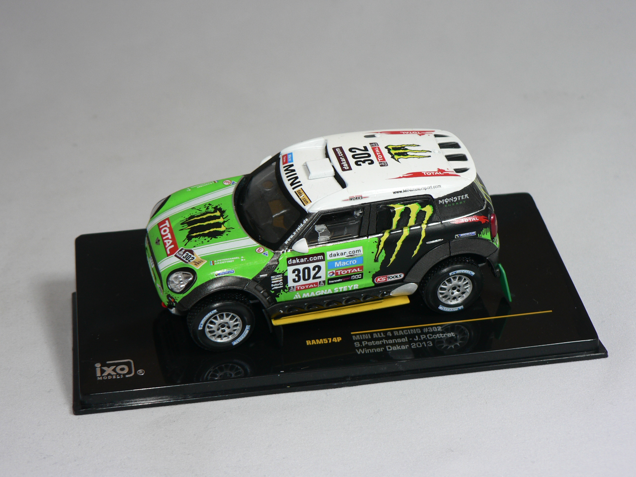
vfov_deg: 18.0
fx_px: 1507
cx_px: 318
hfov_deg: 23.8
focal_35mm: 82
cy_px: 238
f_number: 3.2
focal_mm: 13.7
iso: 80
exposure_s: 1/60
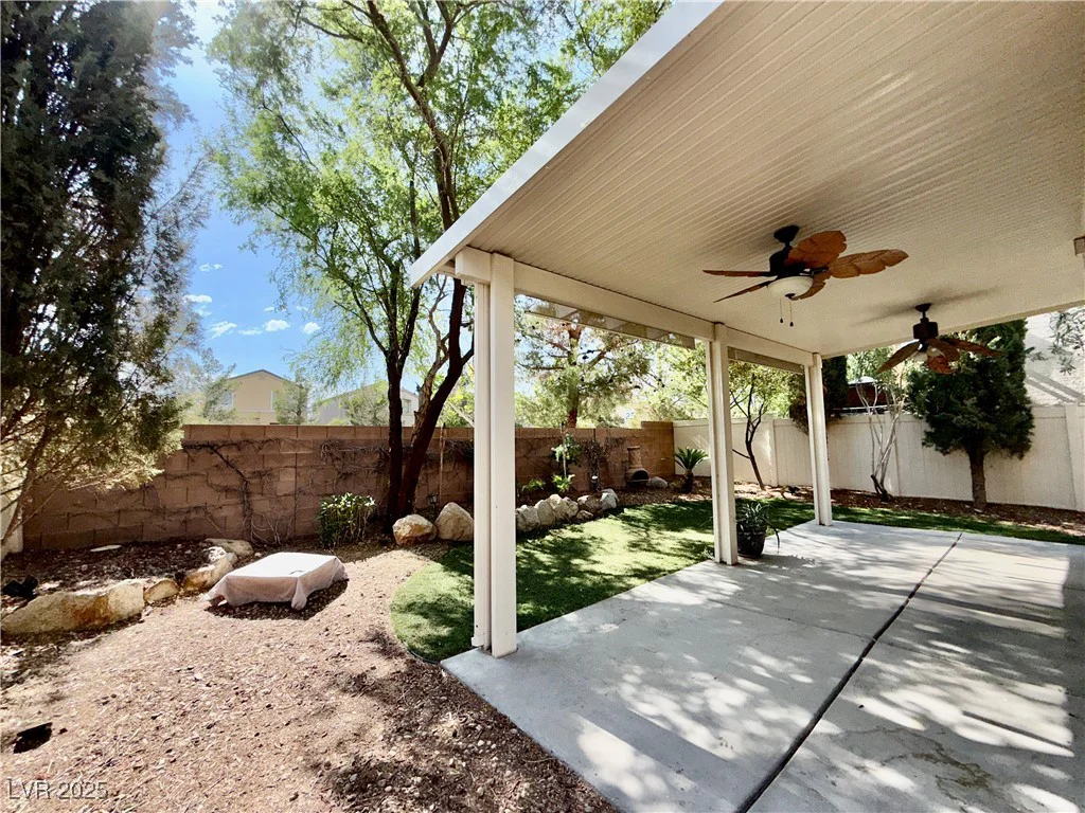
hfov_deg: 102.1
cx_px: 542
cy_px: 406
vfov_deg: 85.7
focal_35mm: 14
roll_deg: +0.4
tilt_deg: +4.6
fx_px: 439
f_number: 2.2
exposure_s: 1/686
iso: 16
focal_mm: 2.22
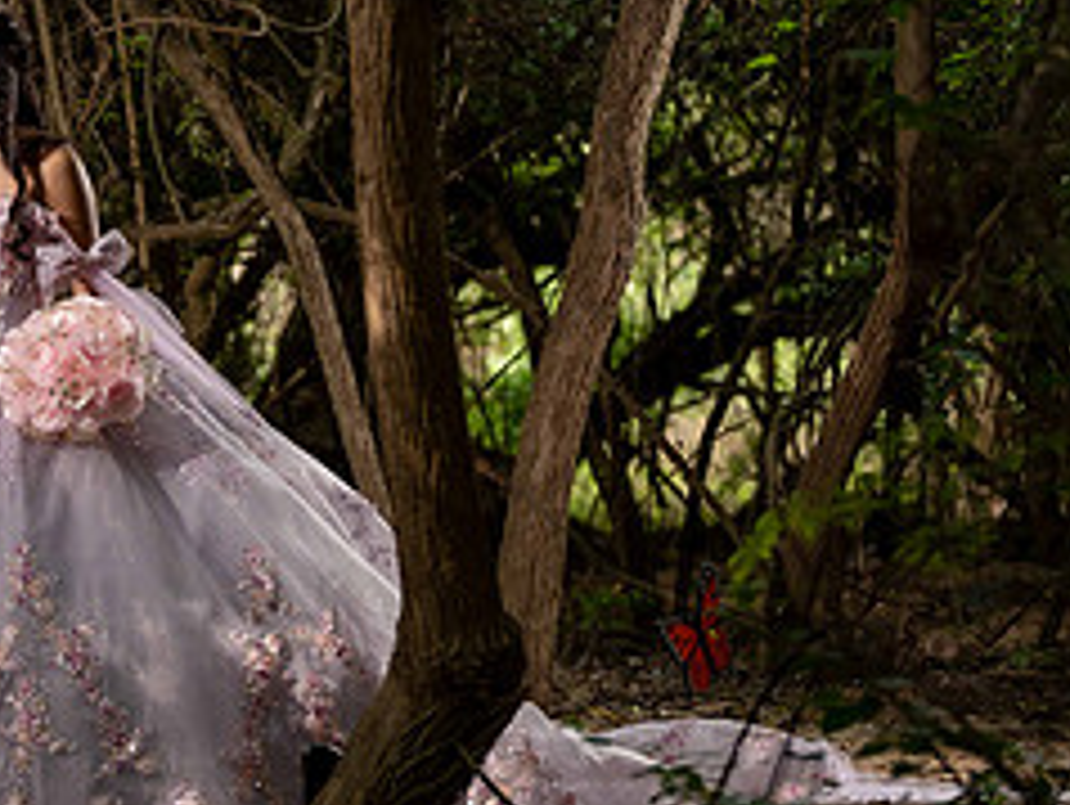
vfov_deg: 9.5
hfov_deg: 12.3
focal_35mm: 157
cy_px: 281
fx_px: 4858
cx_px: -207
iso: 160
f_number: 2.5
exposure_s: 1/800
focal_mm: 67
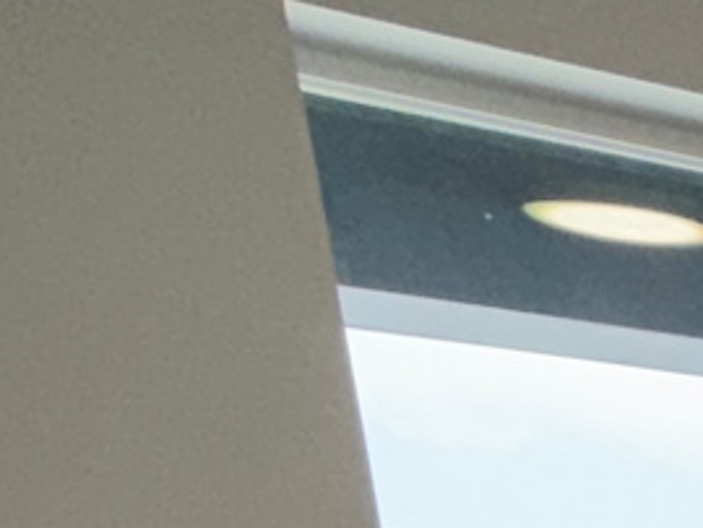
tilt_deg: -11.2
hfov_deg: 10.4
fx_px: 2155
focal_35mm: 106
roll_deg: +0.8
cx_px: 2276
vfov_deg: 11.5
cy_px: 1264
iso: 64
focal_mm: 2.22
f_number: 2.2
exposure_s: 1/193
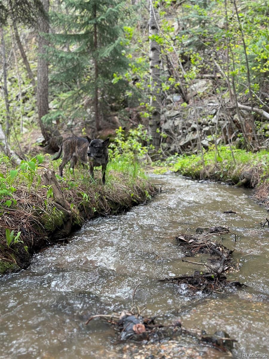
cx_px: 134
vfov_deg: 39.7
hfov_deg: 30.3
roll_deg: +0.3
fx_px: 497
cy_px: 180
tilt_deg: -7.7
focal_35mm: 48
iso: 125
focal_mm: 6.86
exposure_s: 1/121
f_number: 1.78
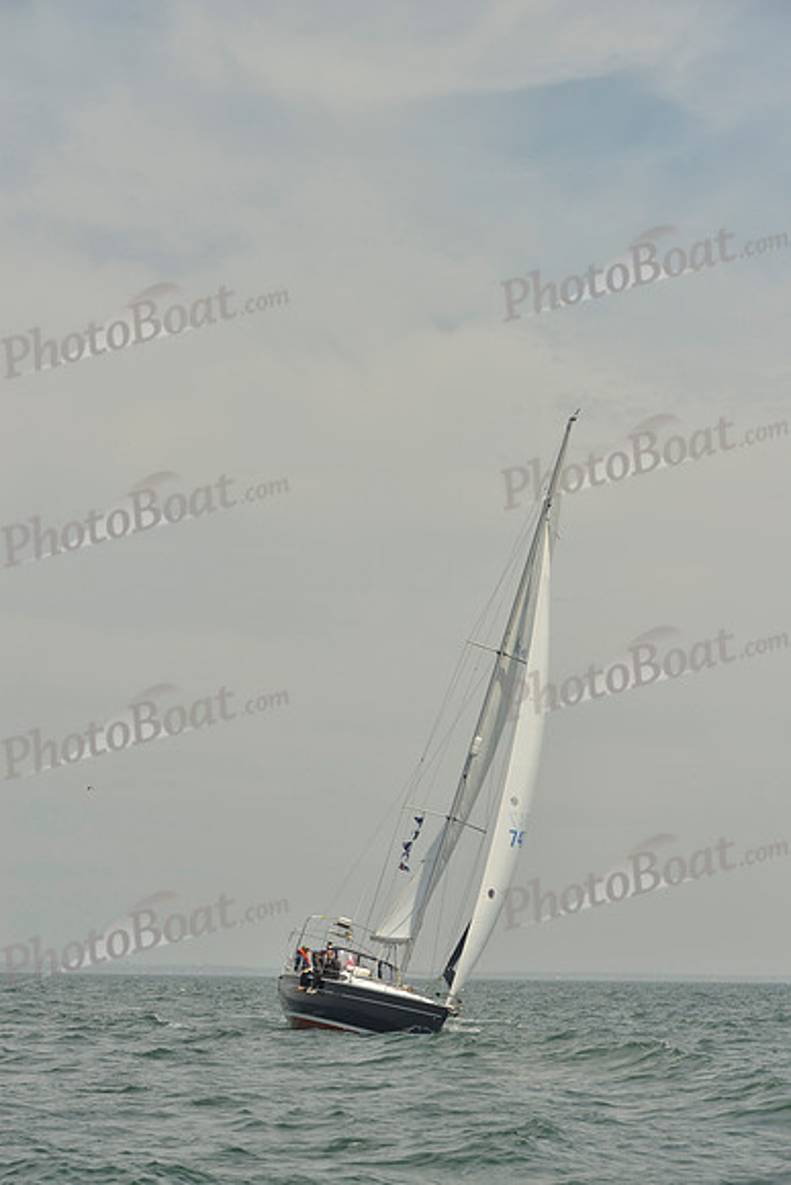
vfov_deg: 28.8
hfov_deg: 19.5
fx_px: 2306
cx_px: 396
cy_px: 592
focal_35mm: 70
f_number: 9
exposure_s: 1/1250
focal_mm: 70
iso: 200
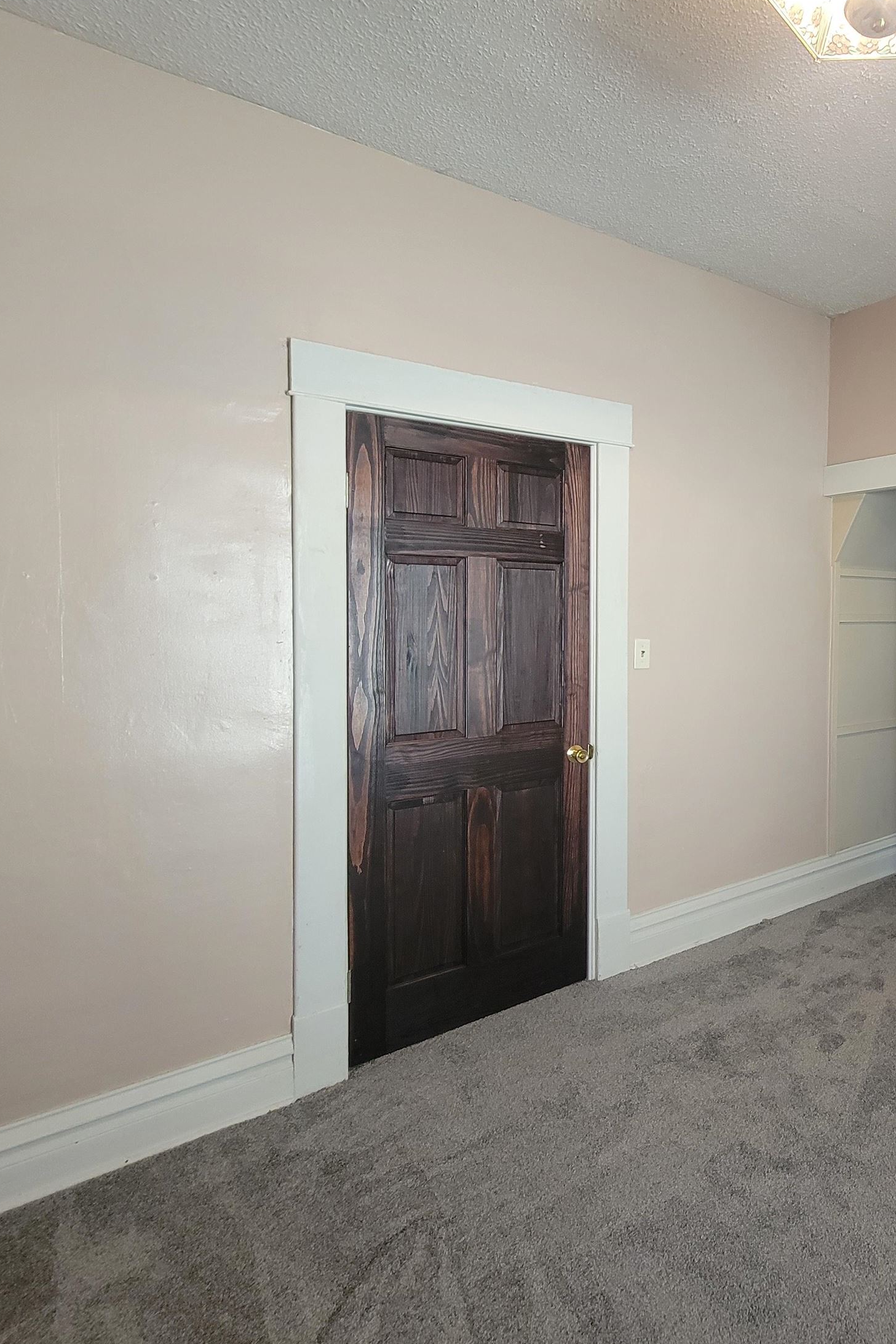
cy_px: 641
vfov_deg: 86.9
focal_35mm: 19
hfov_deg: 57.1
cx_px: 778
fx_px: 709
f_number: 2.2
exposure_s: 1/60
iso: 250
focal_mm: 2.2
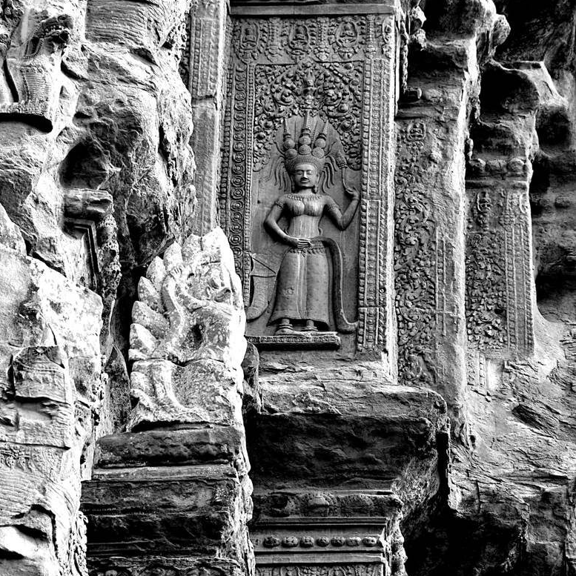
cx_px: 288
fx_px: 3106
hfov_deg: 10.6
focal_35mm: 165
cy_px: 242
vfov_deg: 10.6
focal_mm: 86
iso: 100
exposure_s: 1/160
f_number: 6.3
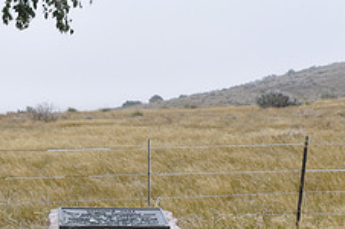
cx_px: 43
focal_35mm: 100
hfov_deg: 20.1
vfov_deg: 13.2
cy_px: 289
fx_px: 957
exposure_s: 1/80
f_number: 9
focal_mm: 26
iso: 200
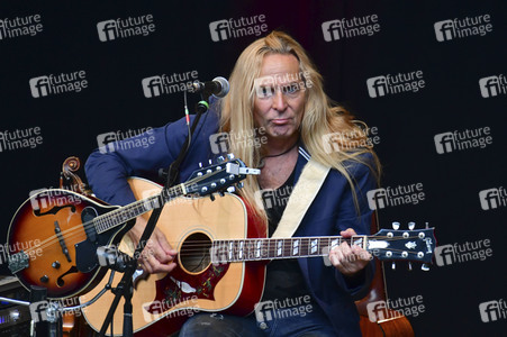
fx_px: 10554
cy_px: 168
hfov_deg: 2.8
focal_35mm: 750
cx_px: 254
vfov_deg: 1.8
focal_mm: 500
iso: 1600
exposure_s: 1/400
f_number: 5.6
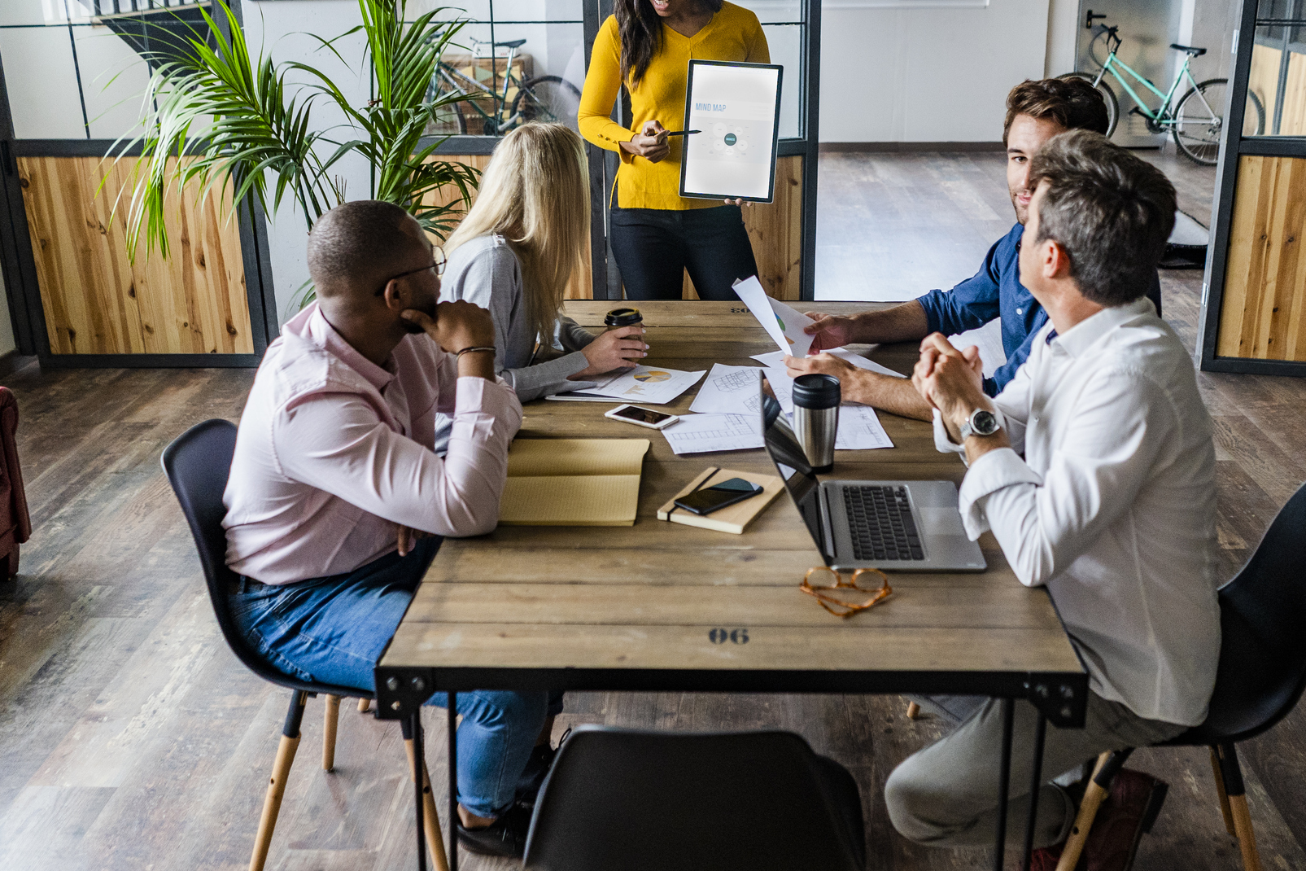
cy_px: 396
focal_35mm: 37
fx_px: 1342
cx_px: 710
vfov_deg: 35.9
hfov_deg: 51.8
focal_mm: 28
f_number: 2.8
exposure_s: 1/320
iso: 2500
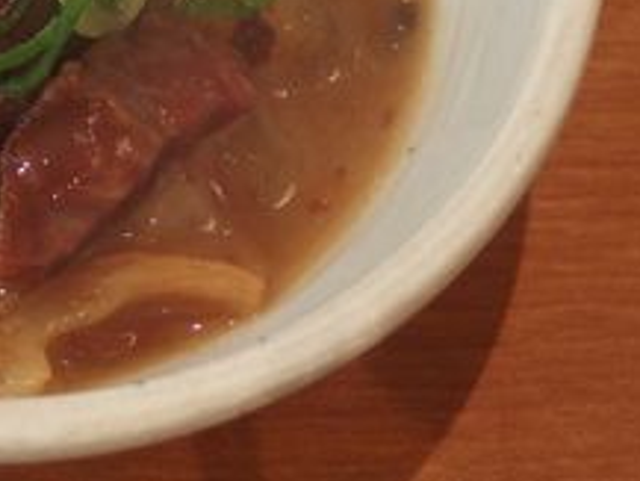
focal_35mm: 127
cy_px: -109
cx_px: -62
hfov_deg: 15.1
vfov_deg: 11.4
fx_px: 2349
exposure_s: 1/50
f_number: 2.1
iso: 200
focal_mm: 8.3
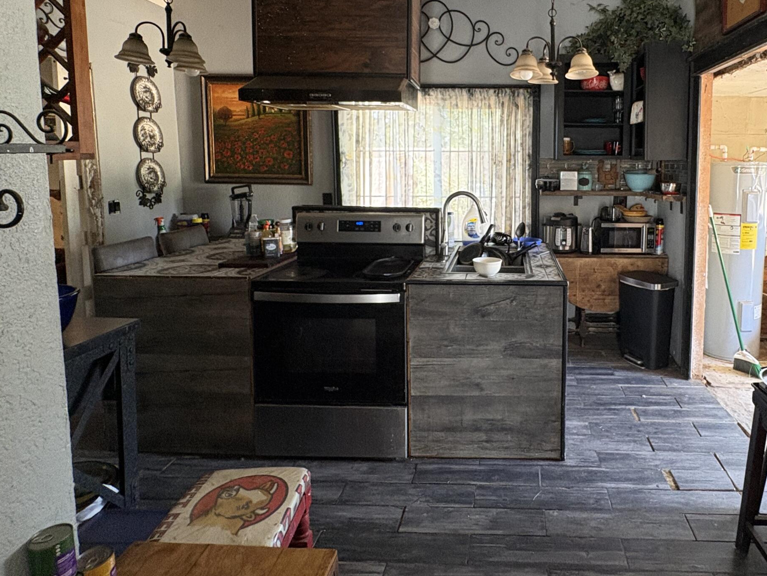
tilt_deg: -5.8
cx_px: 504
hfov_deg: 72.0
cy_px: 209
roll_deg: -1.0
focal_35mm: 23
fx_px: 510
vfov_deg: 58.0
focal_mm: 2.22
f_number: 2.2
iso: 200
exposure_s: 1/62
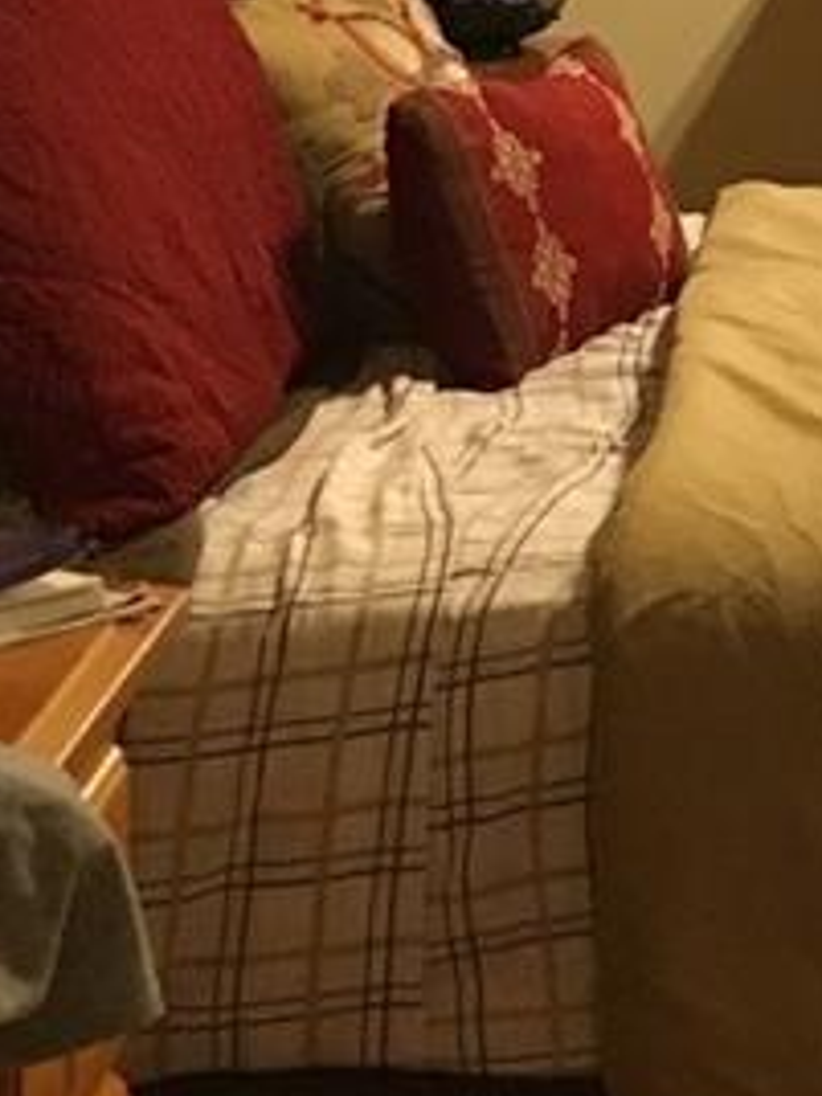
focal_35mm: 130
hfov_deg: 10.7
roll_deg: -0.3
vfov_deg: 14.5
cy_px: -339
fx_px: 4116
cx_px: 1509
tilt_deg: -1.5
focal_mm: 4.15
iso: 200
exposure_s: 1/15
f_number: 2.2
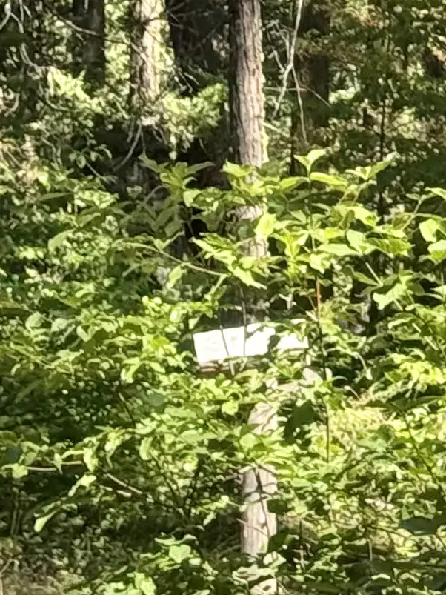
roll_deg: +2.3
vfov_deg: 7.8
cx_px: 780
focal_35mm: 241
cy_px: -708
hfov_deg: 6.1
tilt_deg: +11.1
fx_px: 4141
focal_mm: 6.76
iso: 64
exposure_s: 1/939
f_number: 1.78
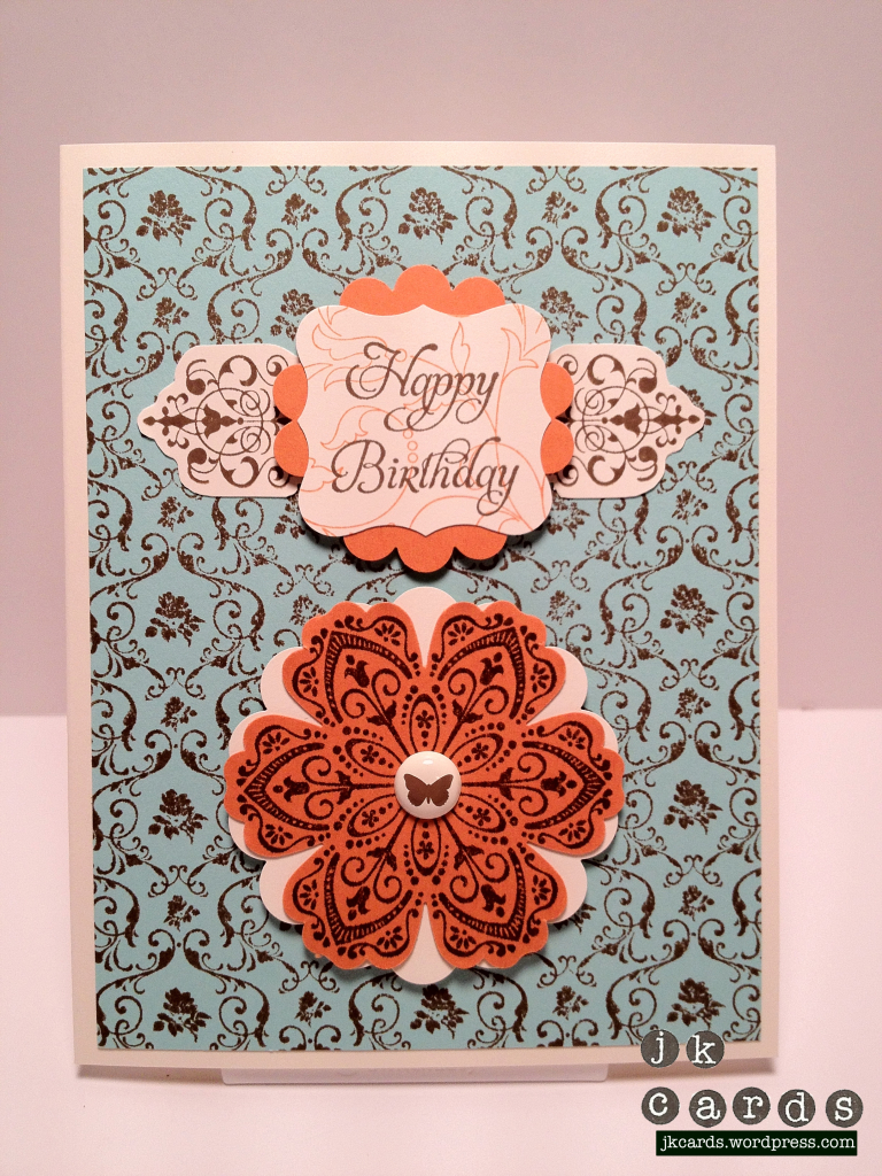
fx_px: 1189
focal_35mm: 35
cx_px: 441
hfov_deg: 40.7
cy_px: 588
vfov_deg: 52.6
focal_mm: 4.28
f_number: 2.4
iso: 100
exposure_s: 1/120
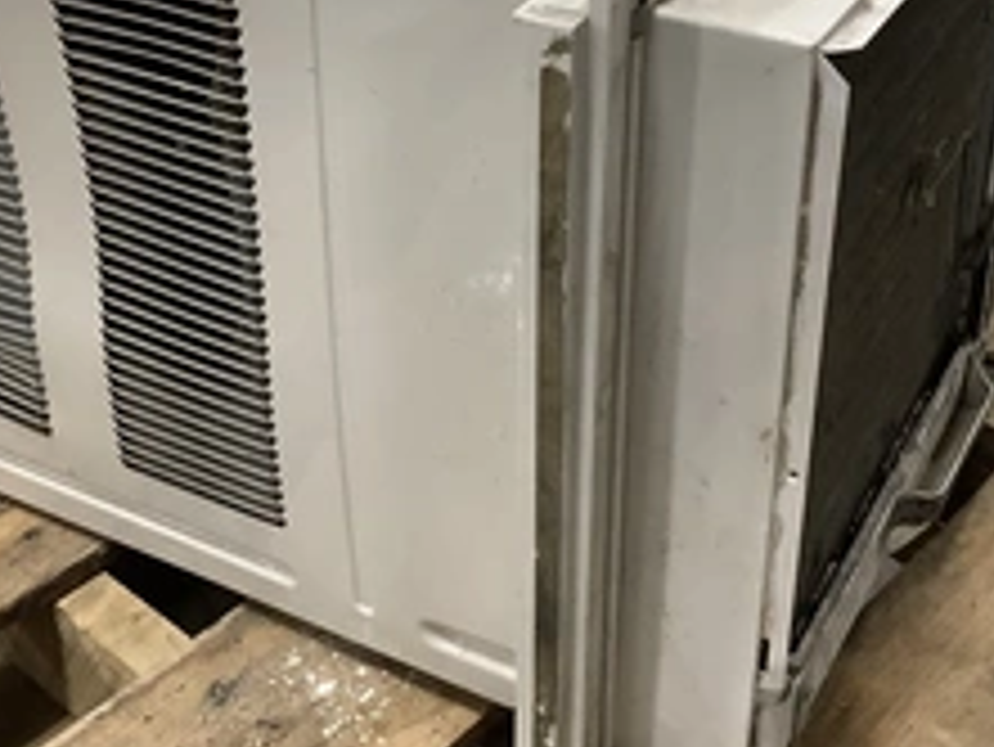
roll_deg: -2.2
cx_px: 468
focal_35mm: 56
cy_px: 234
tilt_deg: -33.6
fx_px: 1609
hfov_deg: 34.3
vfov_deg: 25.9
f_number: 2.4
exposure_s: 1/33
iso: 320
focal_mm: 3.3
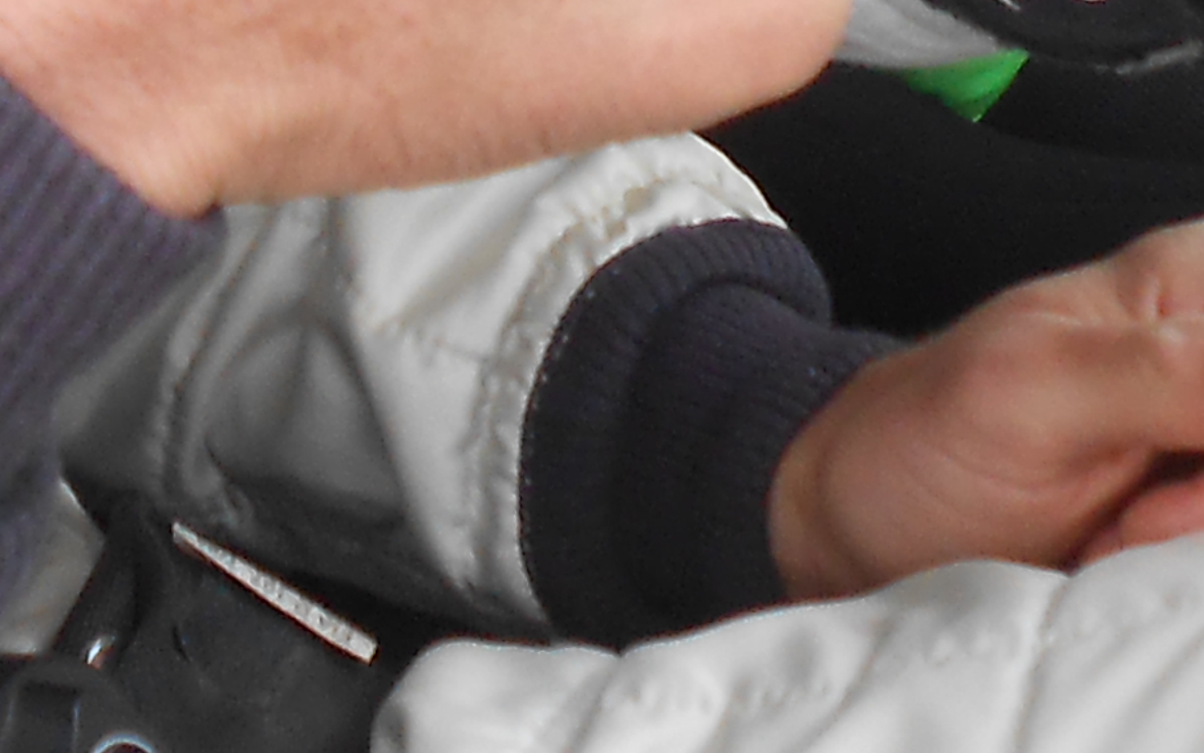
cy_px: -1024
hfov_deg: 14.8
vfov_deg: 8.6
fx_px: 4594
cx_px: 146
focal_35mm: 140
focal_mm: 4.6
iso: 100
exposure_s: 1/30
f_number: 3.5
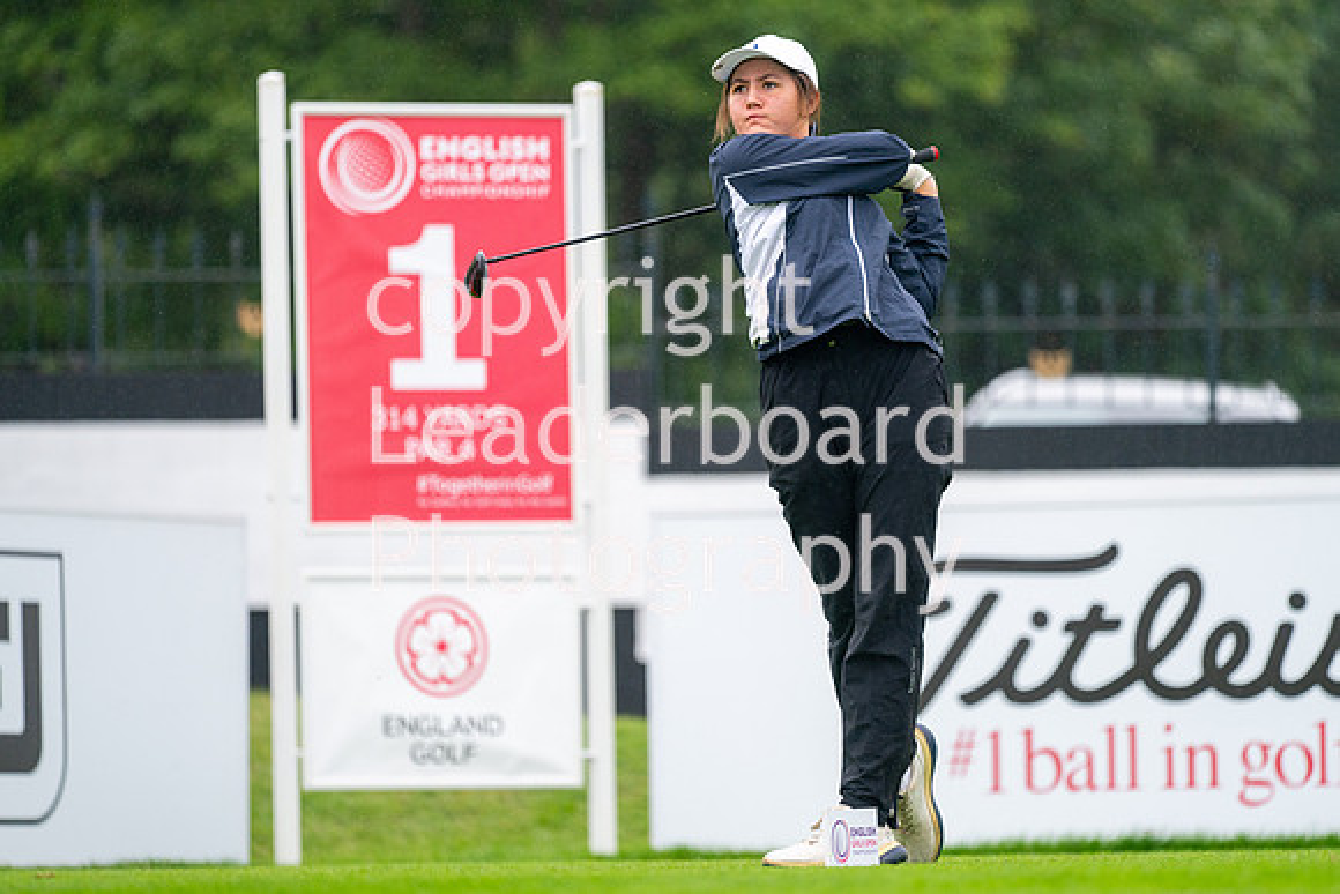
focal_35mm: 321
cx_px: 713
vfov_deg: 4.3
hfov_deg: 6.4
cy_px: 473
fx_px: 11959
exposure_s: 1/1600
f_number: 4
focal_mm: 300
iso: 400
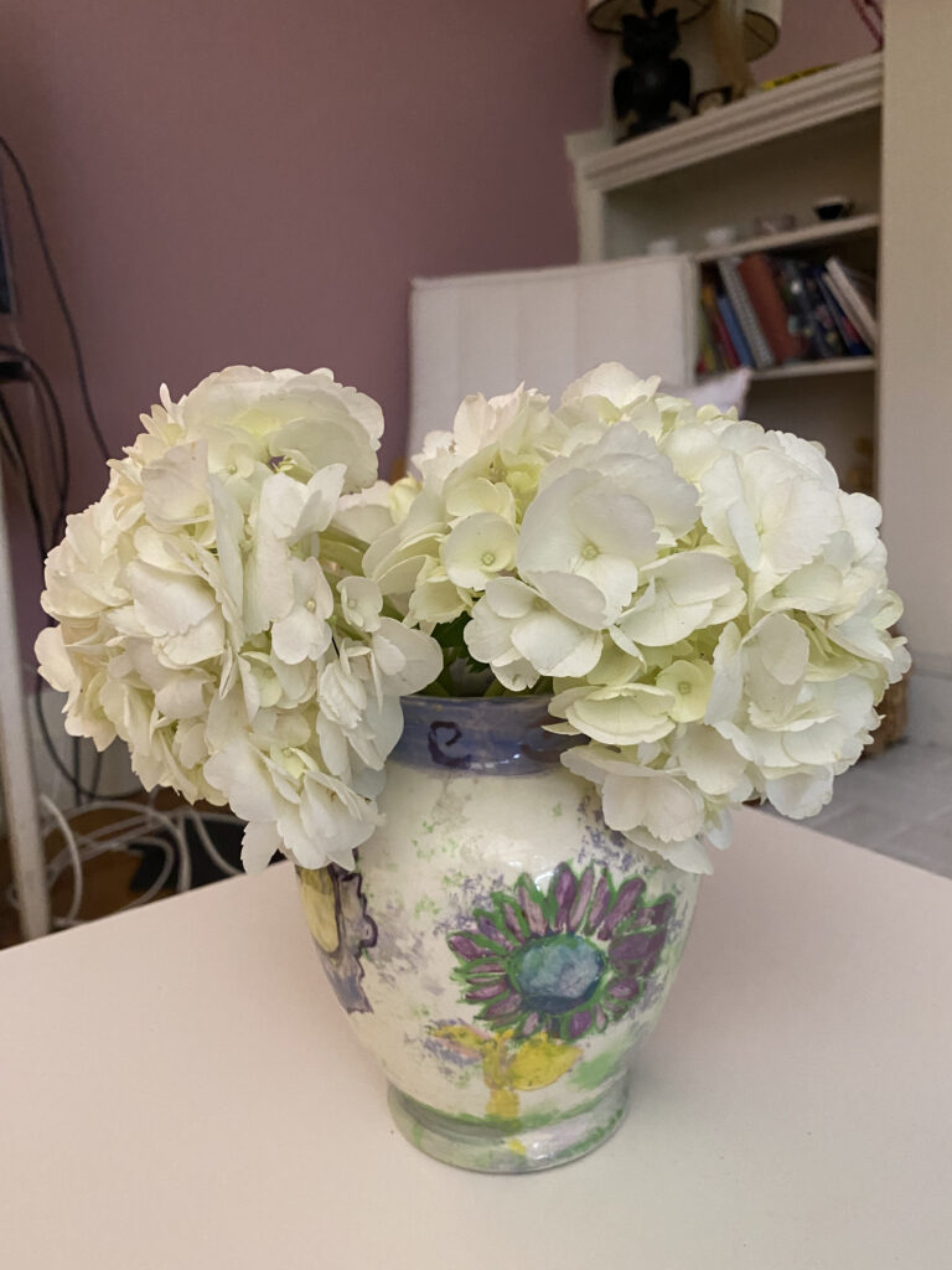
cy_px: 635
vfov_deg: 67.3
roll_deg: +3.4
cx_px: 476
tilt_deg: -11.1
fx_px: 953
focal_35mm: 26
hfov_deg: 53.1
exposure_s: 1/32
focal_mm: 4.25
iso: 500
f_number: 1.8
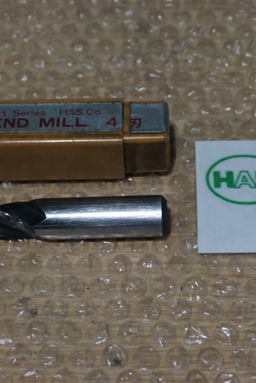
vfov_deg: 22.4
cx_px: 153
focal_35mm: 91
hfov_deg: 15.0
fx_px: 970
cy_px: 190
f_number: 6.3
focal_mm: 40
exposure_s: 1/80
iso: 2500
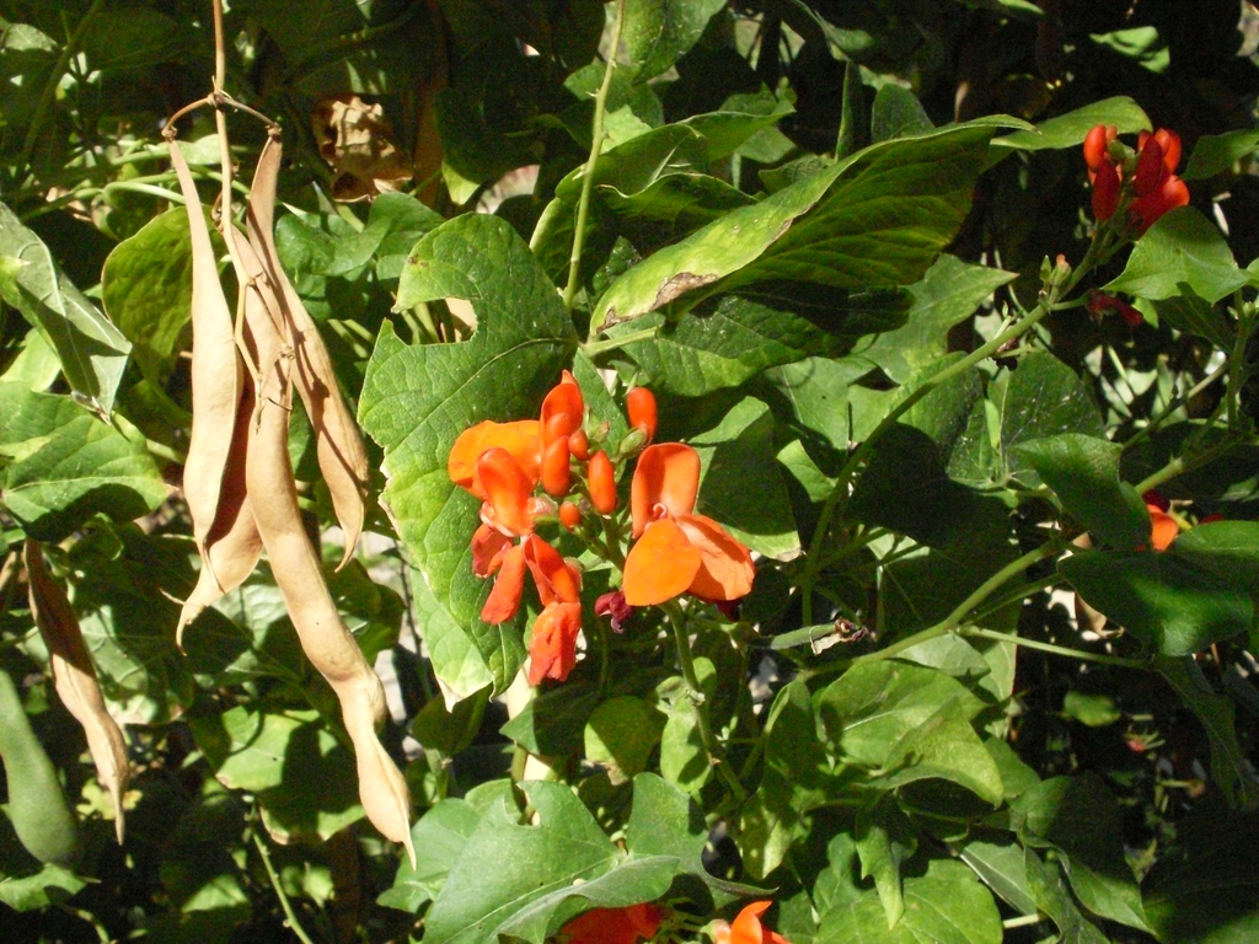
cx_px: 630
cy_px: 472
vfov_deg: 37.7
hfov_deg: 49.0
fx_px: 1382
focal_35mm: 38
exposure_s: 1/500
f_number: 8.4
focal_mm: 6.3
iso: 400
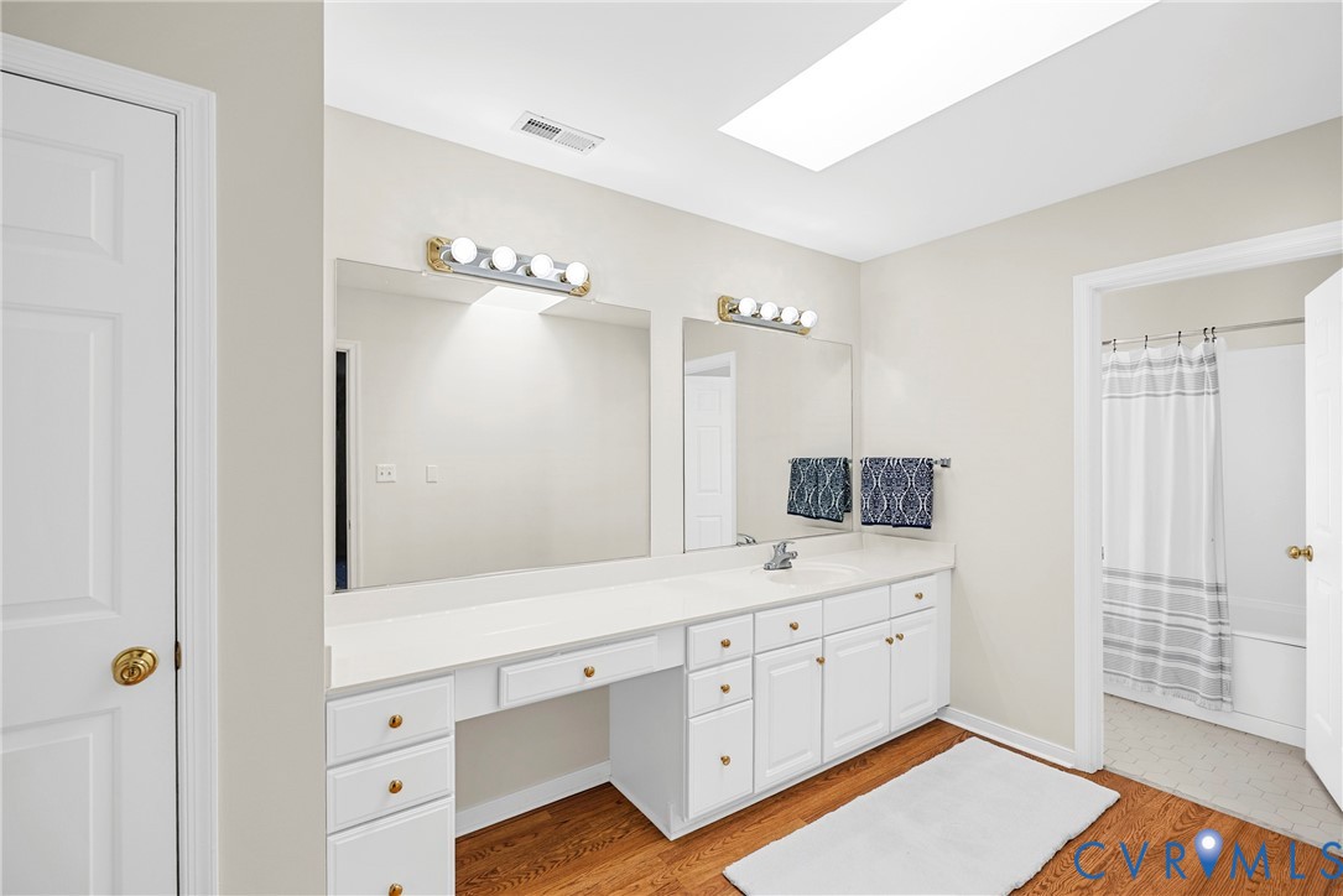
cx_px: 672
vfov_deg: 72.1
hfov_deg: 95.0
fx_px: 616
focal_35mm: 16
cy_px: 448
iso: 640
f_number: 4
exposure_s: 1/25
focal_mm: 16.5
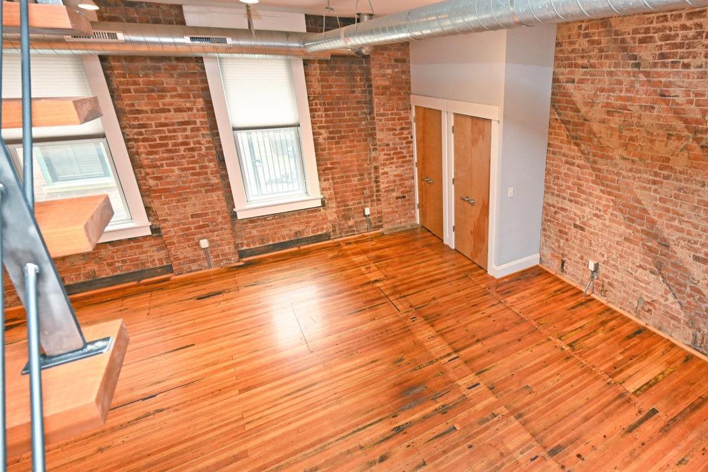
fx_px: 393
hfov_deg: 81.2
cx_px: 472
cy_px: 220
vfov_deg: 61.9
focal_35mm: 20
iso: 640
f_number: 4
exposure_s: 1/60
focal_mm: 14
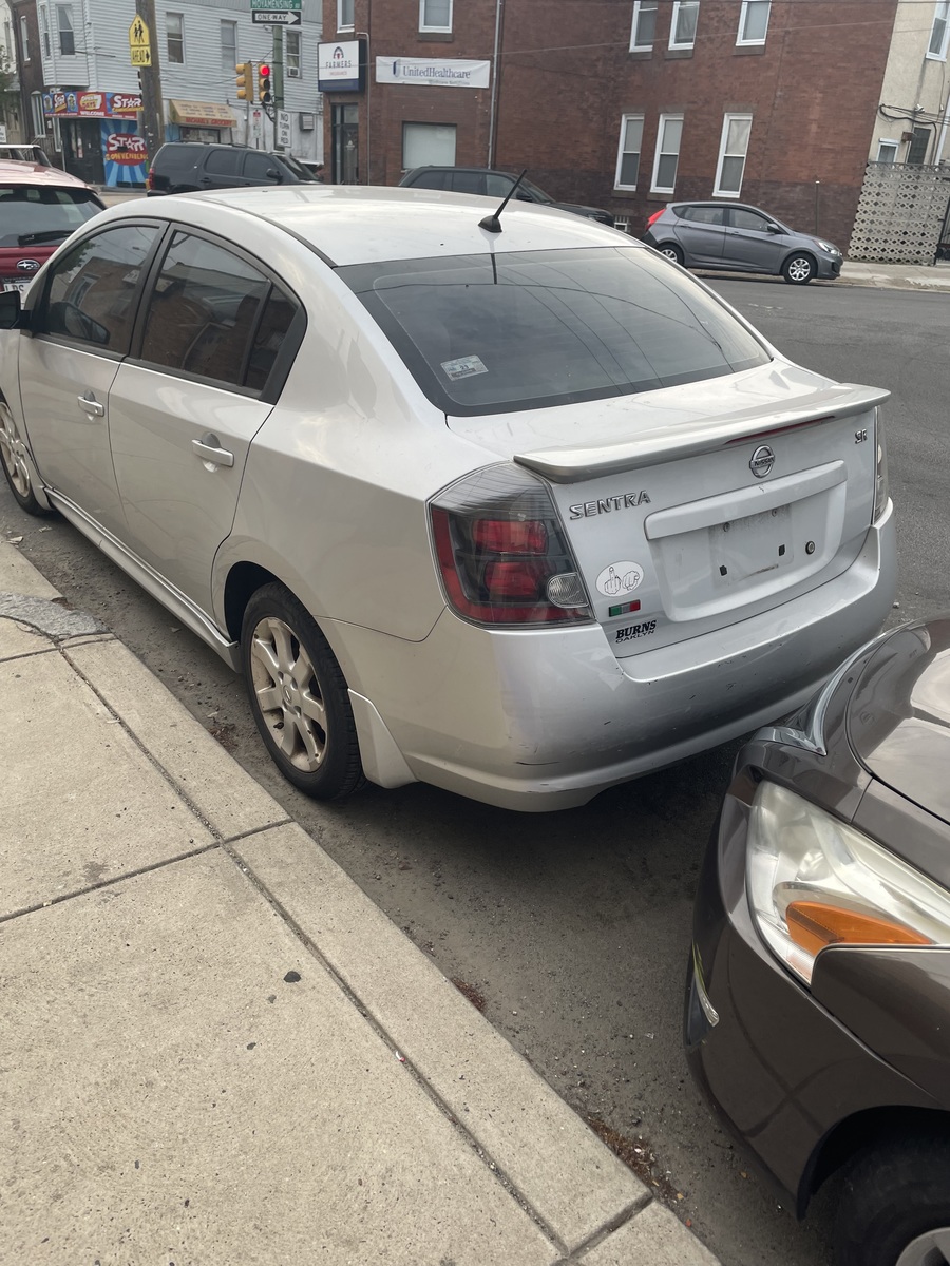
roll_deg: -2.9
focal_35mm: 26
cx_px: 475
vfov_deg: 67.3
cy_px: 633
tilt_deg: -24.9
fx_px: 951
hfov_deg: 53.1
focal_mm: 4.2
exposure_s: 1/256
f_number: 1.6
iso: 32
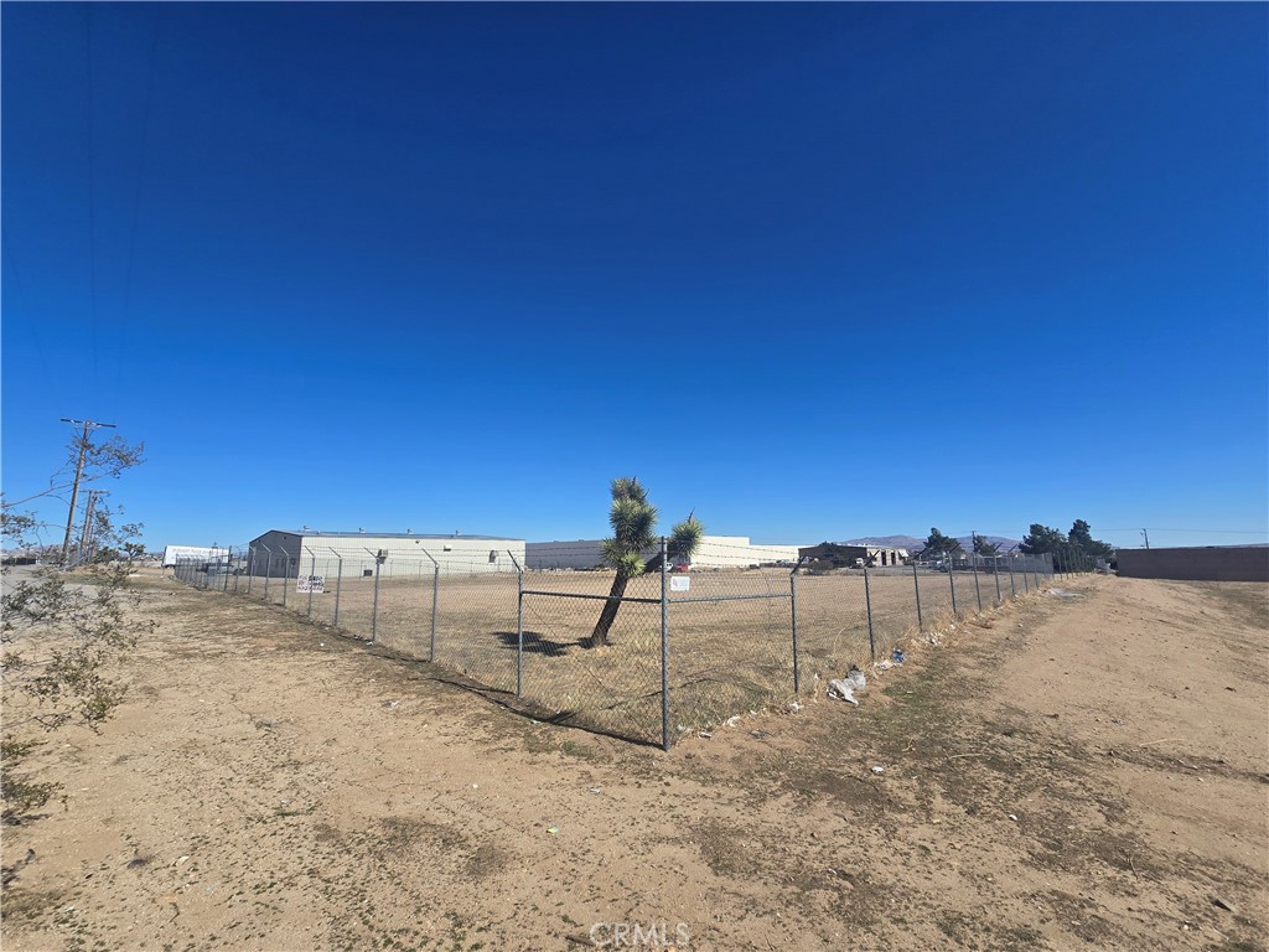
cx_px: 634
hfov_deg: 106.2
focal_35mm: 13
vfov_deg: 89.9
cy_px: 476
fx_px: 477
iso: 50
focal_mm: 2.2
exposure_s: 1/3540
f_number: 2.2
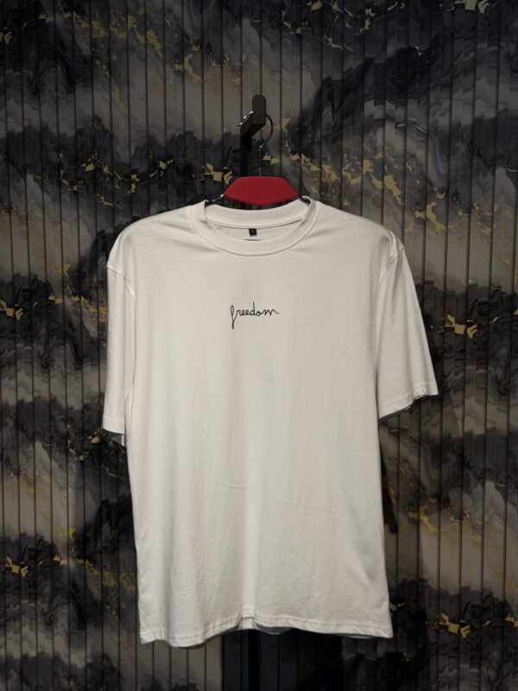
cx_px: 259
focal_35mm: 48
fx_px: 958
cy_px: 346
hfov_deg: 30.3
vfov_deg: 39.7
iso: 50
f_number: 1.78
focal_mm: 6.76
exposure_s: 1/185
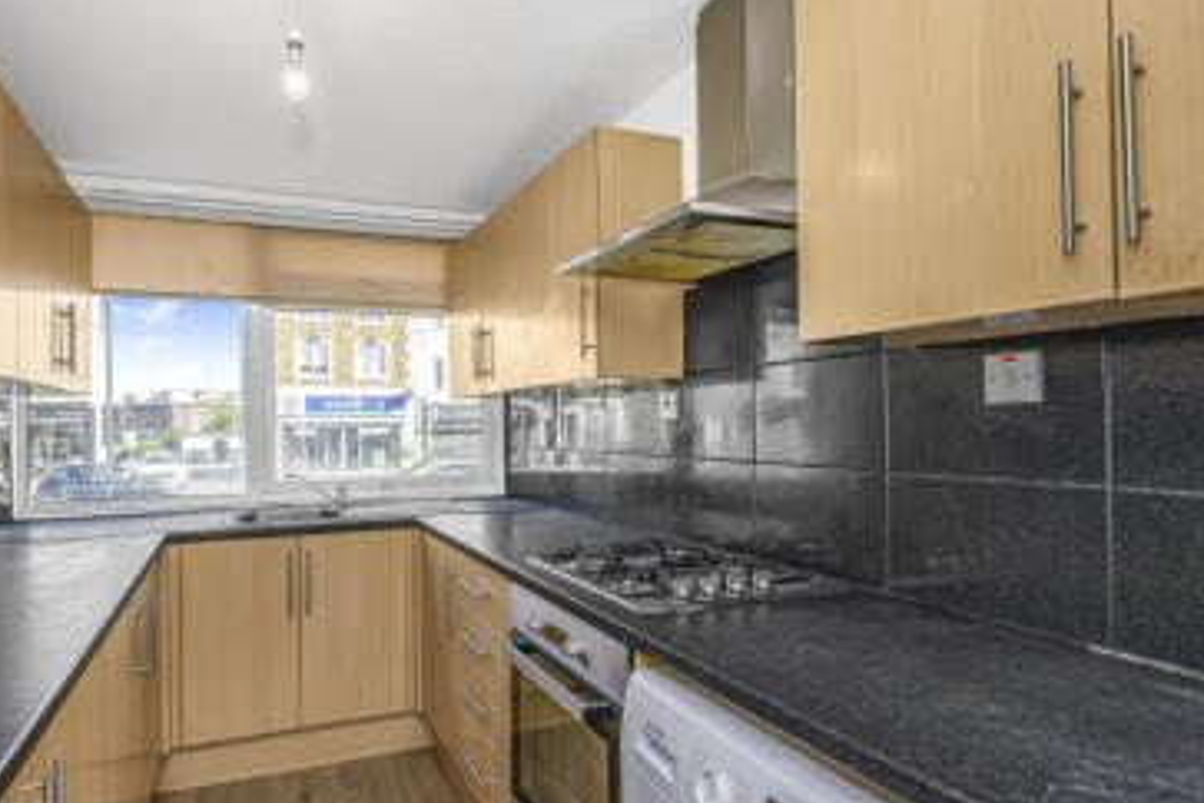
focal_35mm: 21
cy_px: 410
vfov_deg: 59.5
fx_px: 702
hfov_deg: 80.7
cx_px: 511
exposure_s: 1/40
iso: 100
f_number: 8
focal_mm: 16
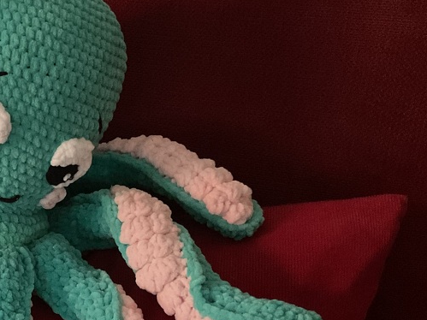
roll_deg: -0.5
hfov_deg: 28.7
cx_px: -24
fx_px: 765
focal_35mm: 62
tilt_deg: -36.6
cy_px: 231
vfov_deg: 23.5
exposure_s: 1/20
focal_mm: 3
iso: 500
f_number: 1.8
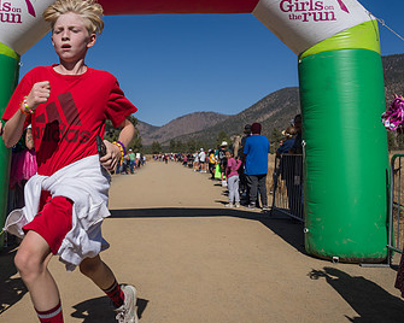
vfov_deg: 38.0
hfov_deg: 45.7
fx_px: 466
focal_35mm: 39
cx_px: 116
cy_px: 120
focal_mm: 24
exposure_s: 1/8000
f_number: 4
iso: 320
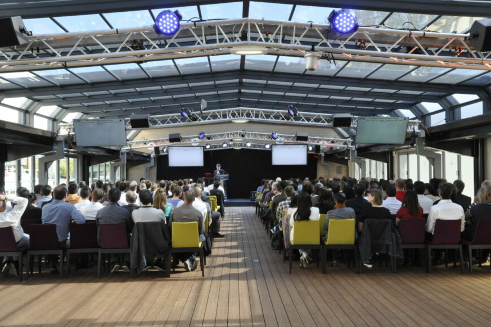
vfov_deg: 38.9
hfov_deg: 55.8
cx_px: 246
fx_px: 464
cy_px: 167
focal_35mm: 34
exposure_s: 1/125
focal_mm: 22
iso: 1600
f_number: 11
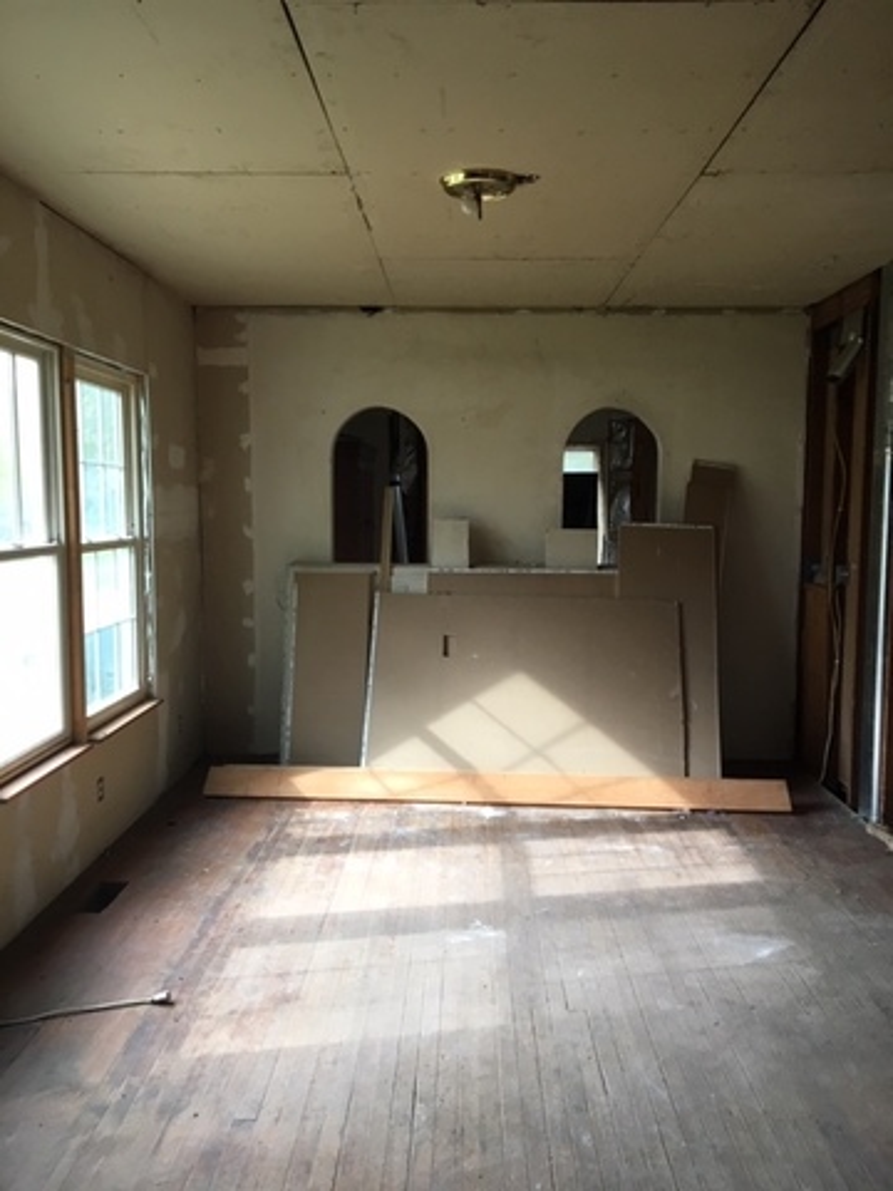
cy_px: 596
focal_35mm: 29
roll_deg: -0.8
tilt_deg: -6.5
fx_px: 997
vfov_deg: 61.7
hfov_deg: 48.2
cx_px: 446
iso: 25
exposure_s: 1/30
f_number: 2.2
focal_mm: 4.15
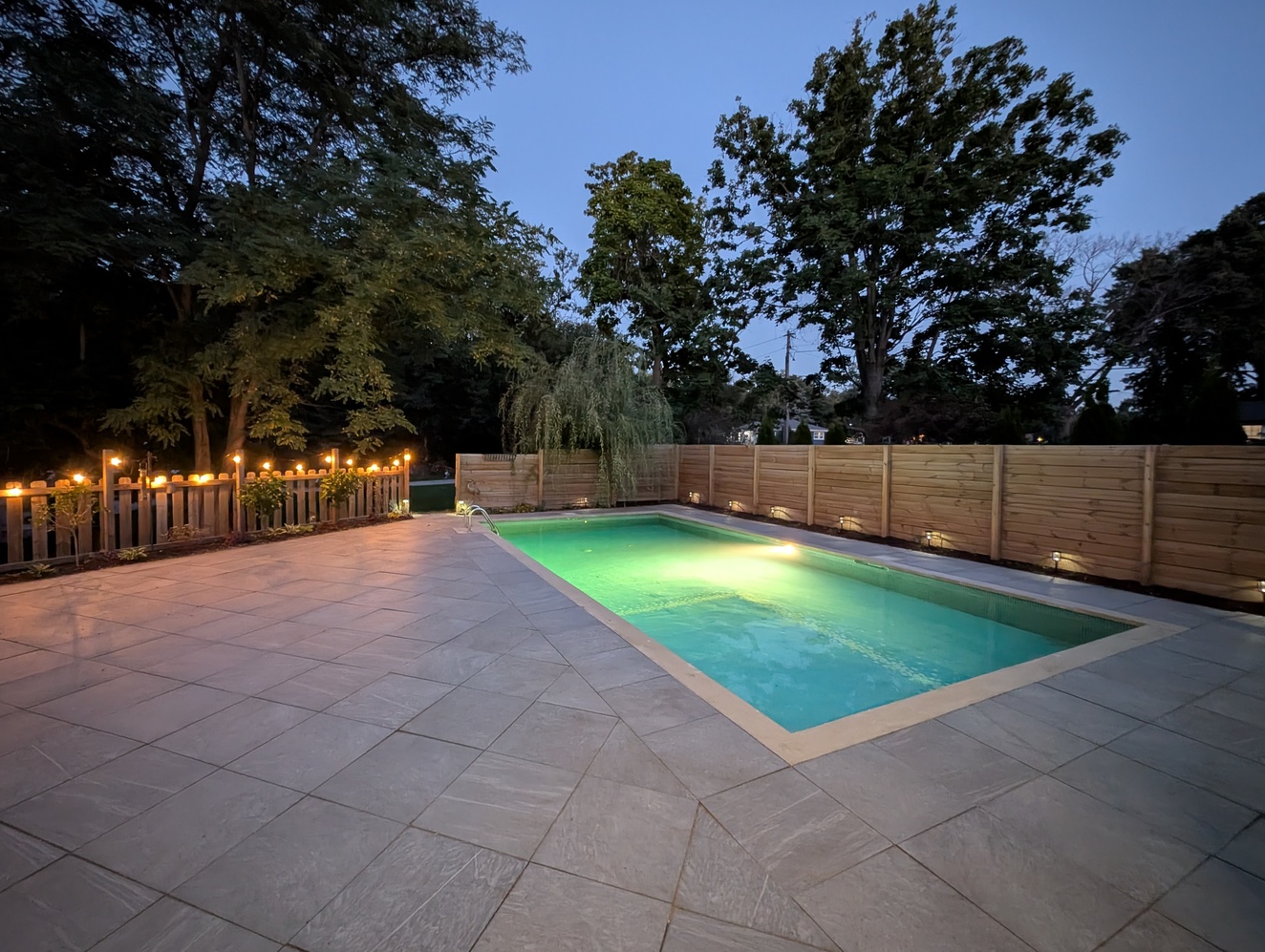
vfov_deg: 90.0
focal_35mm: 13
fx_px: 476
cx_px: 613
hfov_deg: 106.1
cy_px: 464
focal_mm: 2.23
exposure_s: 1/24
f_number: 1.95
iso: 851
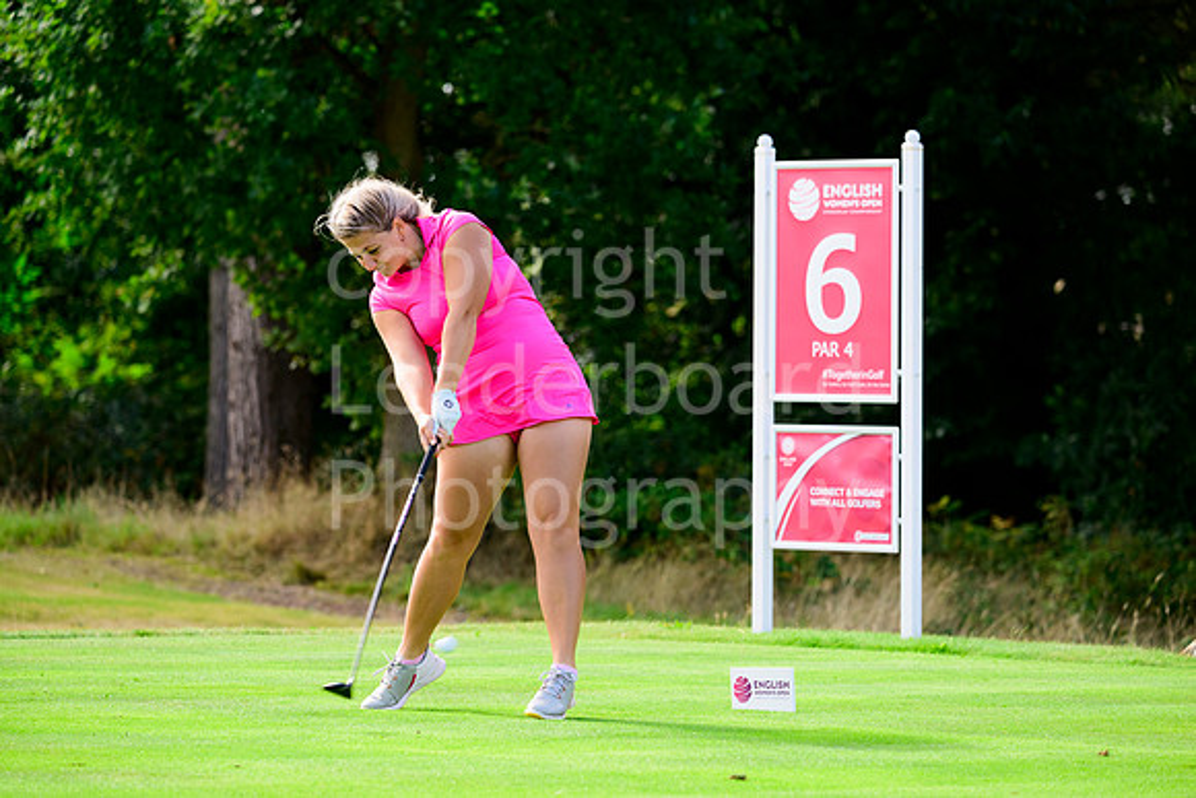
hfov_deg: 11.1
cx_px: 598
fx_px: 6147
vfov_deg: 7.4
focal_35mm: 185
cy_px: 399
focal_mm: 185
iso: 1000
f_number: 5.6
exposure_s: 1/1250
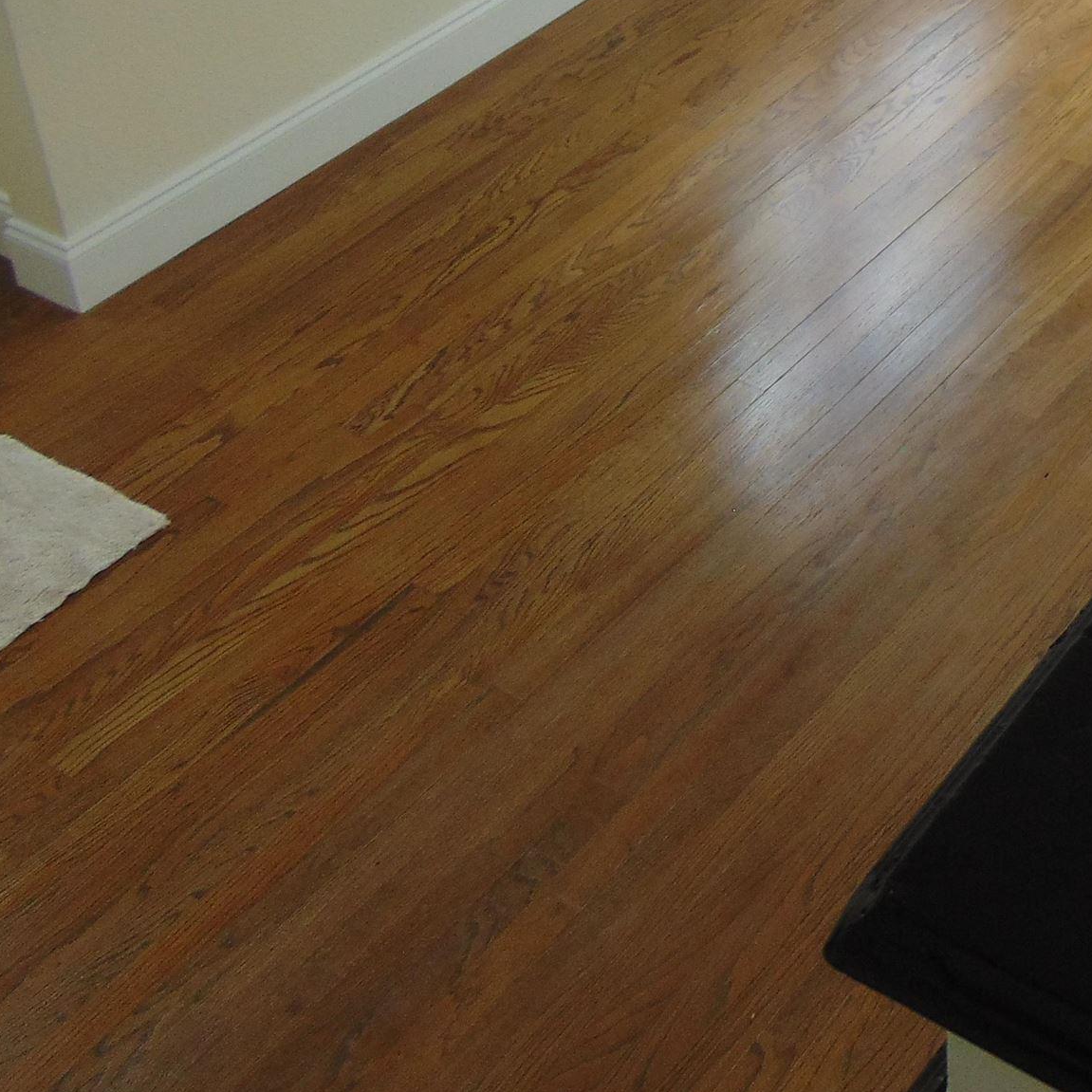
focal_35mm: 59
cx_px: 953
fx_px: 2106
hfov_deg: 28.1
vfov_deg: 28.0
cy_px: 116
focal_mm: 4.5
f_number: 3
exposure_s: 1/80
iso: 80
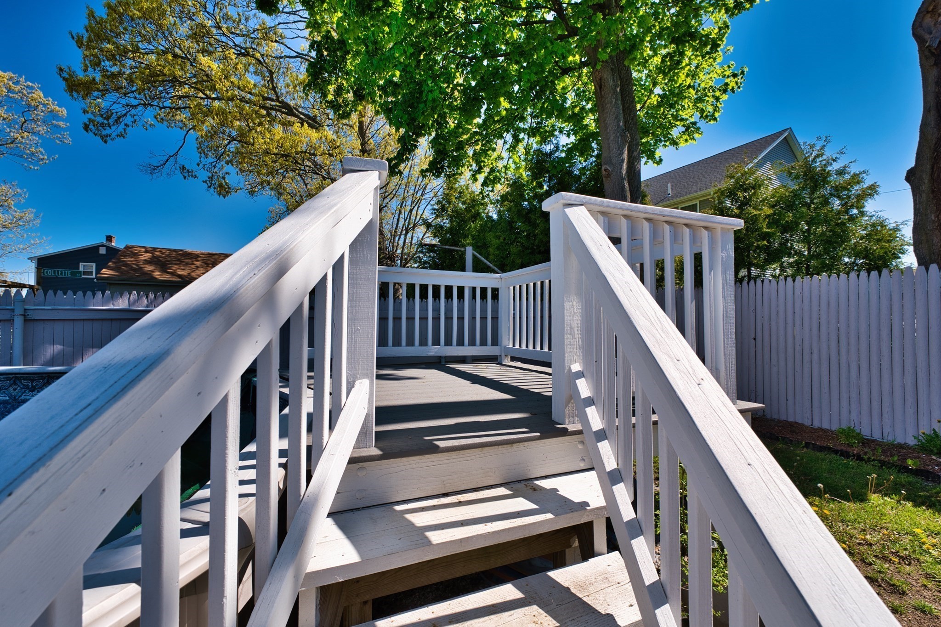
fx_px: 366
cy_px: 314
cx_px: 470
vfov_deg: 81.2
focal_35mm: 14
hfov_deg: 104.3
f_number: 8
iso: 100
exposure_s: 1/400
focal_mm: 14
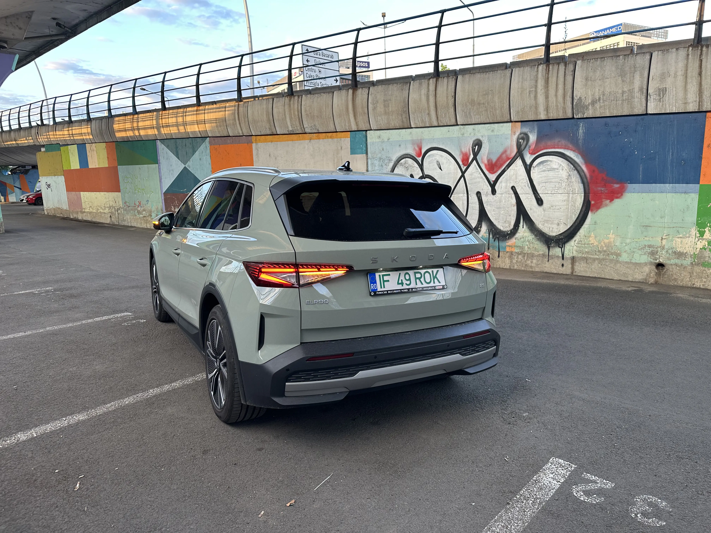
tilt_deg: -9.7
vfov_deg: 56.8
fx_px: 493
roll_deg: +1.6
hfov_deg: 71.6
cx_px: 356
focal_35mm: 24
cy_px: 266
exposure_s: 1/121
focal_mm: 6.86
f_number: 1.78
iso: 100
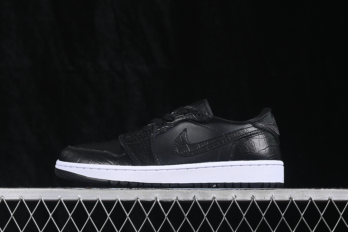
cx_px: 174
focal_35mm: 75
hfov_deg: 27.0
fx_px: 725
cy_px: 116
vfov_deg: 18.2
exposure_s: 1/60
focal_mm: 50
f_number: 6.3
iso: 160
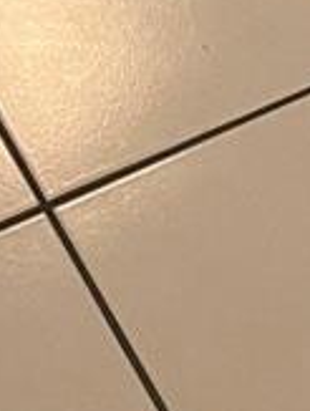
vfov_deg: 8.0
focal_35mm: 191
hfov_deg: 7.7
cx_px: -136
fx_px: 2272
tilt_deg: -26.4
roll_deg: -2.4
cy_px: -1024
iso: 160
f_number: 1.8
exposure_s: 1/60
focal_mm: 4.25
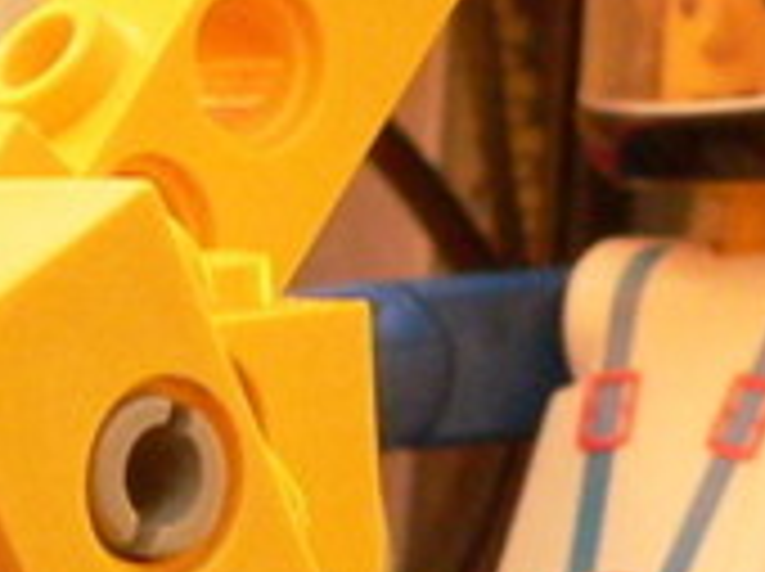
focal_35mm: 191
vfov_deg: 7.6
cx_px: 292
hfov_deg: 10.4
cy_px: 790
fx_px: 4215
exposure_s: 1/200
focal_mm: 6
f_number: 4
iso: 400
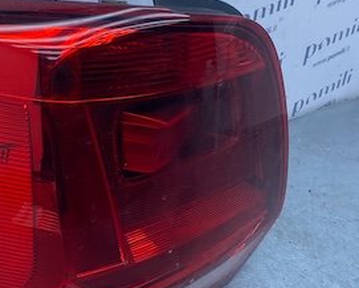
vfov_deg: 25.1
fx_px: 638
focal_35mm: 60
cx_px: 86
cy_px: 218
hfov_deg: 30.9
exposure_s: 1/772
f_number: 1.8
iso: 32
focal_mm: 4.25
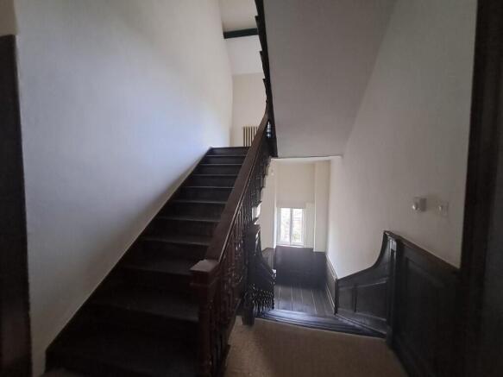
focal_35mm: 13
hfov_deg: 106.2
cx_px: 252
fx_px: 189
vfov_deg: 89.9
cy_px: 188
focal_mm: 1.42
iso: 500
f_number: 2.2
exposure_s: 1/20
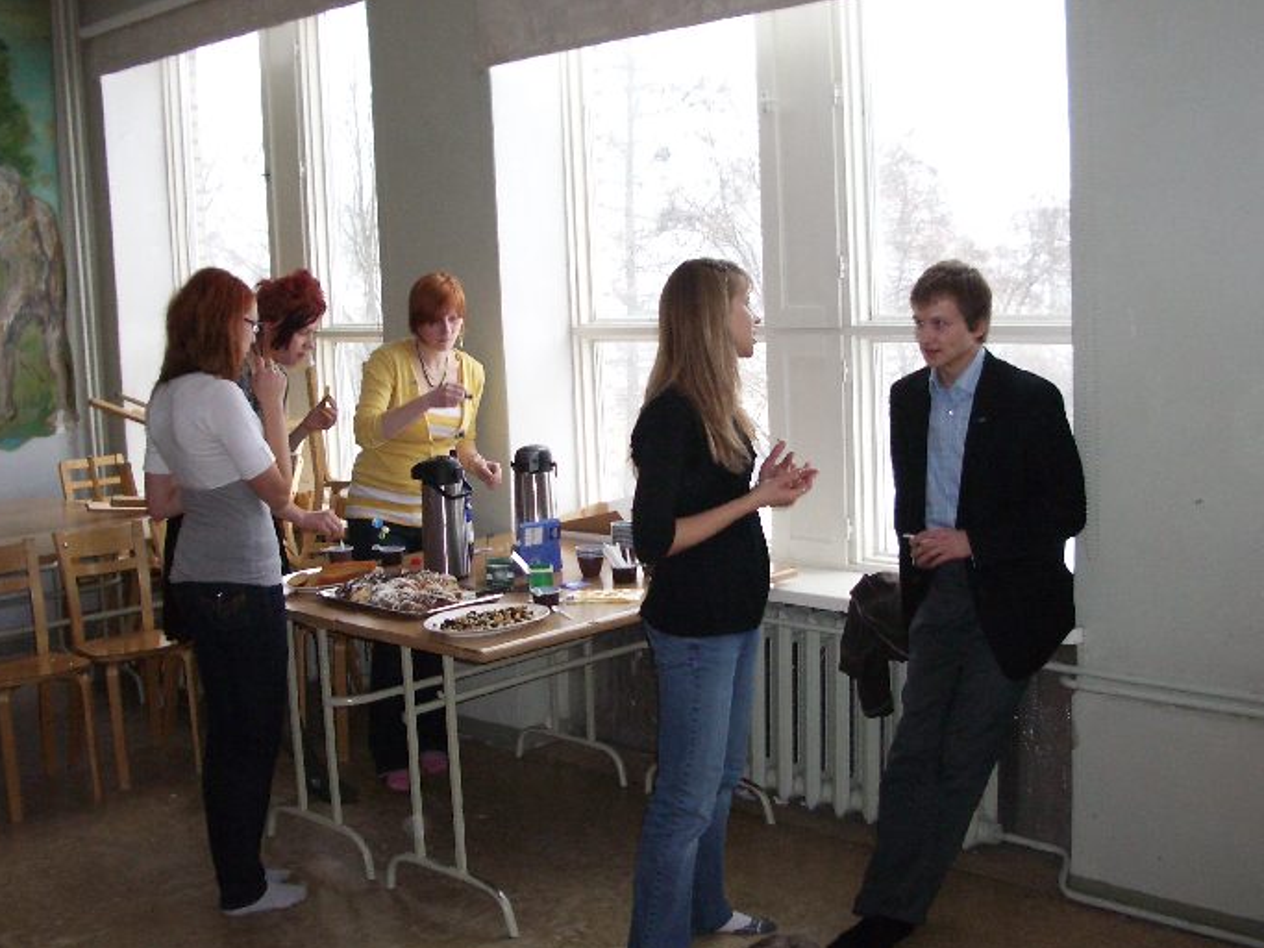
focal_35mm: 41
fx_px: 1497
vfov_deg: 35.1
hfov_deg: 45.8
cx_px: 613
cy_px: 491
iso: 200
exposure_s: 1/80
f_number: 2.6
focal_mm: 5.8
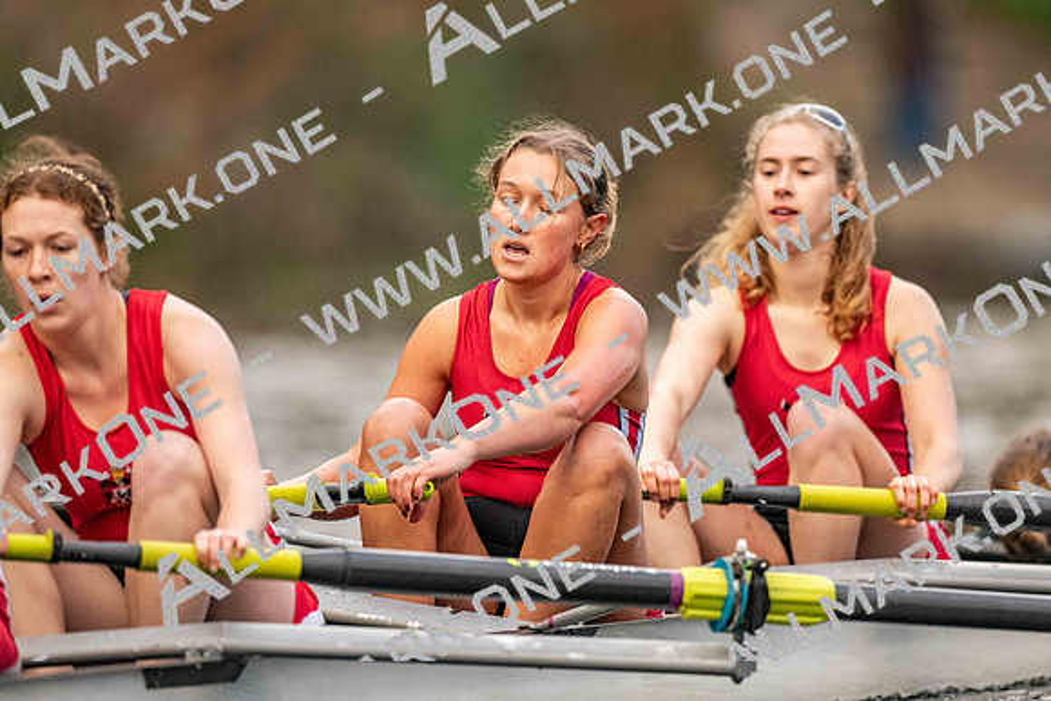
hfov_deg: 3.4
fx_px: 17520
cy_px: 350
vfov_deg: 2.3
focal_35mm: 600
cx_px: 526
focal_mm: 600
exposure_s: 1/2500
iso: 4500
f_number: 4
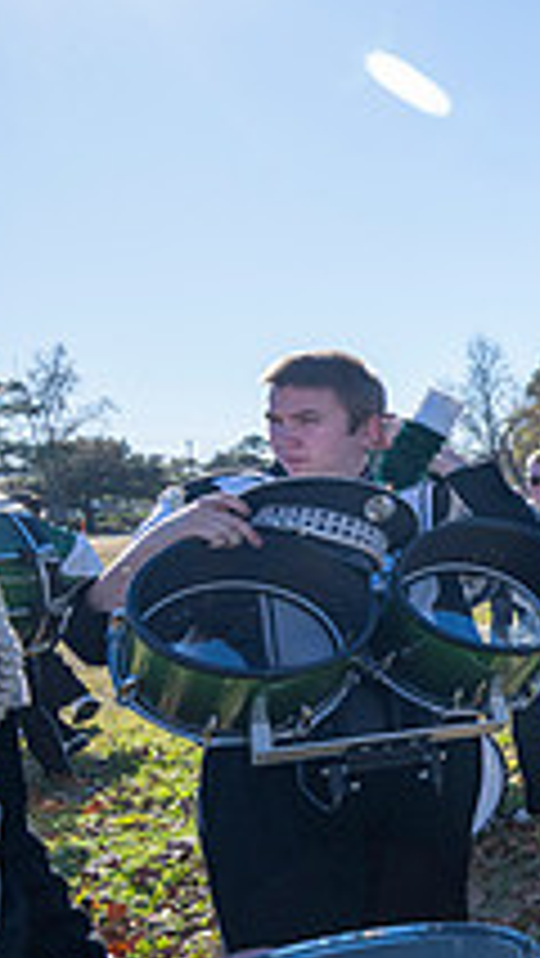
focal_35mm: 40
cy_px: 591
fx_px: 1017
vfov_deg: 50.0
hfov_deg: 17.3
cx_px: 1166
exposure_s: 1/2000
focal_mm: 14
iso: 500
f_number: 5
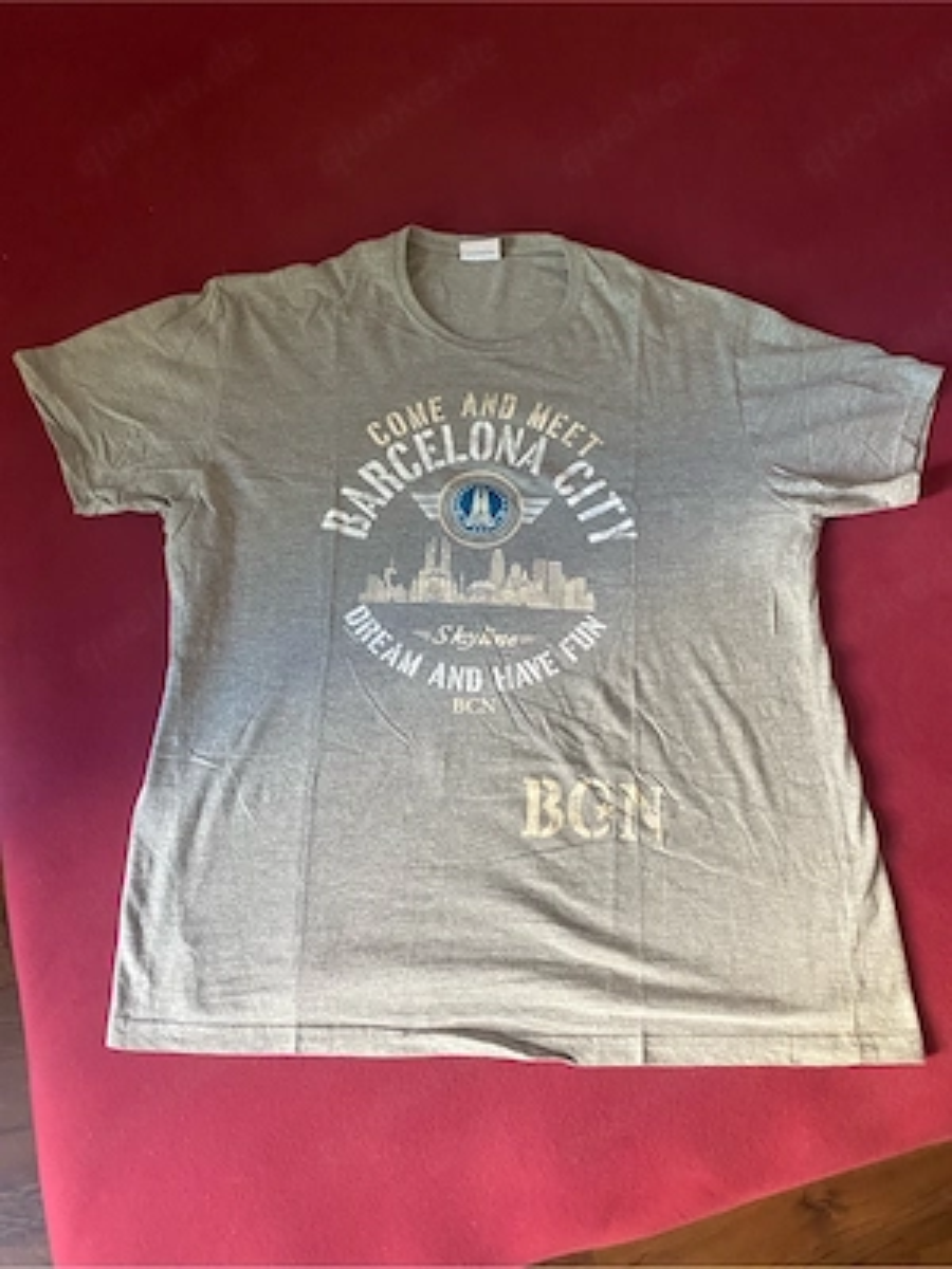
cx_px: 476
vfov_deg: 67.3
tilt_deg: -68.6
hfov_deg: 53.1
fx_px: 953
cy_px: 634
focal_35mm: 26
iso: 320
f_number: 1.8
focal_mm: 4.25
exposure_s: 1/60
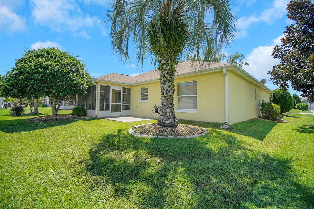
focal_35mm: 15
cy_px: 104
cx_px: 157
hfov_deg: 100.4
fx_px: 131
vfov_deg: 77.3
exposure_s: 1/640
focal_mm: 10
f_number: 4.5
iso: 200
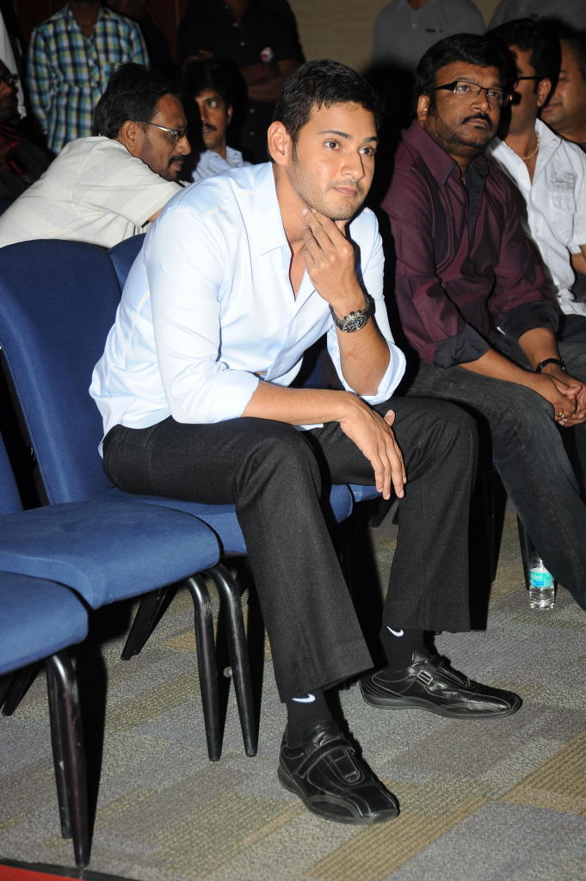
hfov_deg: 16.6
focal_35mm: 82
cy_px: 440
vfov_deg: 24.8
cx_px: 293
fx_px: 2005
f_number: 5.6
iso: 400
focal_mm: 82
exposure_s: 1/125
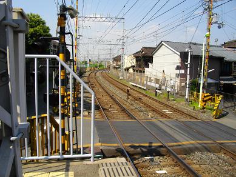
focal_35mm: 32
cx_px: 118
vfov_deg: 44.2
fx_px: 218
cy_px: 88
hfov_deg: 56.8
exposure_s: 1/320
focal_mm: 5.7
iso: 100
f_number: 5.5
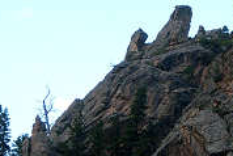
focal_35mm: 138
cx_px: 183
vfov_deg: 10.0
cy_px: 81
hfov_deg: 14.8
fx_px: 894
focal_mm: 7.2
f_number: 3
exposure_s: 1/90
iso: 80
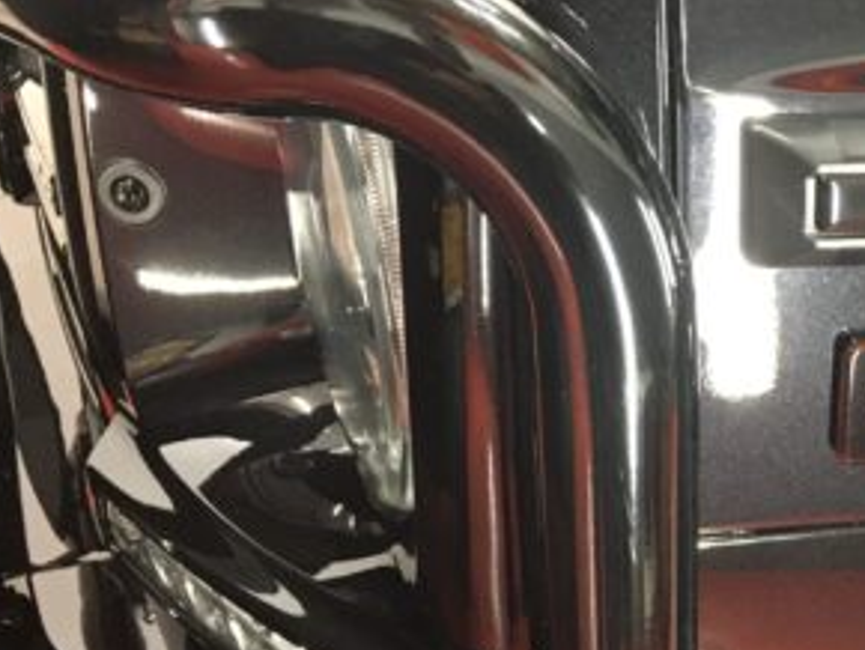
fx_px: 1501
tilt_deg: -29.4
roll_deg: +0.2
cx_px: 847
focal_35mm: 60
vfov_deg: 23.8
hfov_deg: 30.1
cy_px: 572
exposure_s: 1/20
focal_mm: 4.15
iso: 200
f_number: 2.2
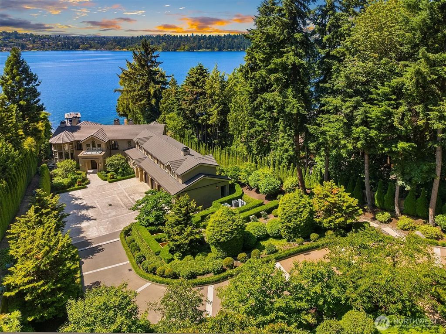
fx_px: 309
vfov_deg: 56.7
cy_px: 167
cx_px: 223
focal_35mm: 24
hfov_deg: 71.6
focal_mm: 12.29
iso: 170
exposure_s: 1/1600
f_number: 2.8
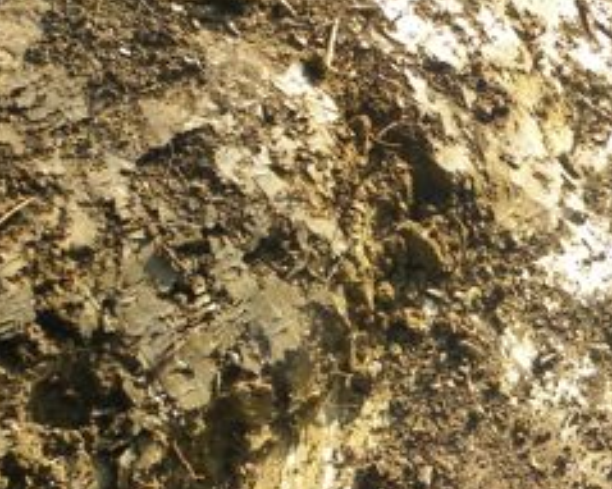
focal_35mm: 68
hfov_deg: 25.7
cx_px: 681
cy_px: -92
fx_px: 1231
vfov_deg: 21.0
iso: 64
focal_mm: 4.6
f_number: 4
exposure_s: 1/123
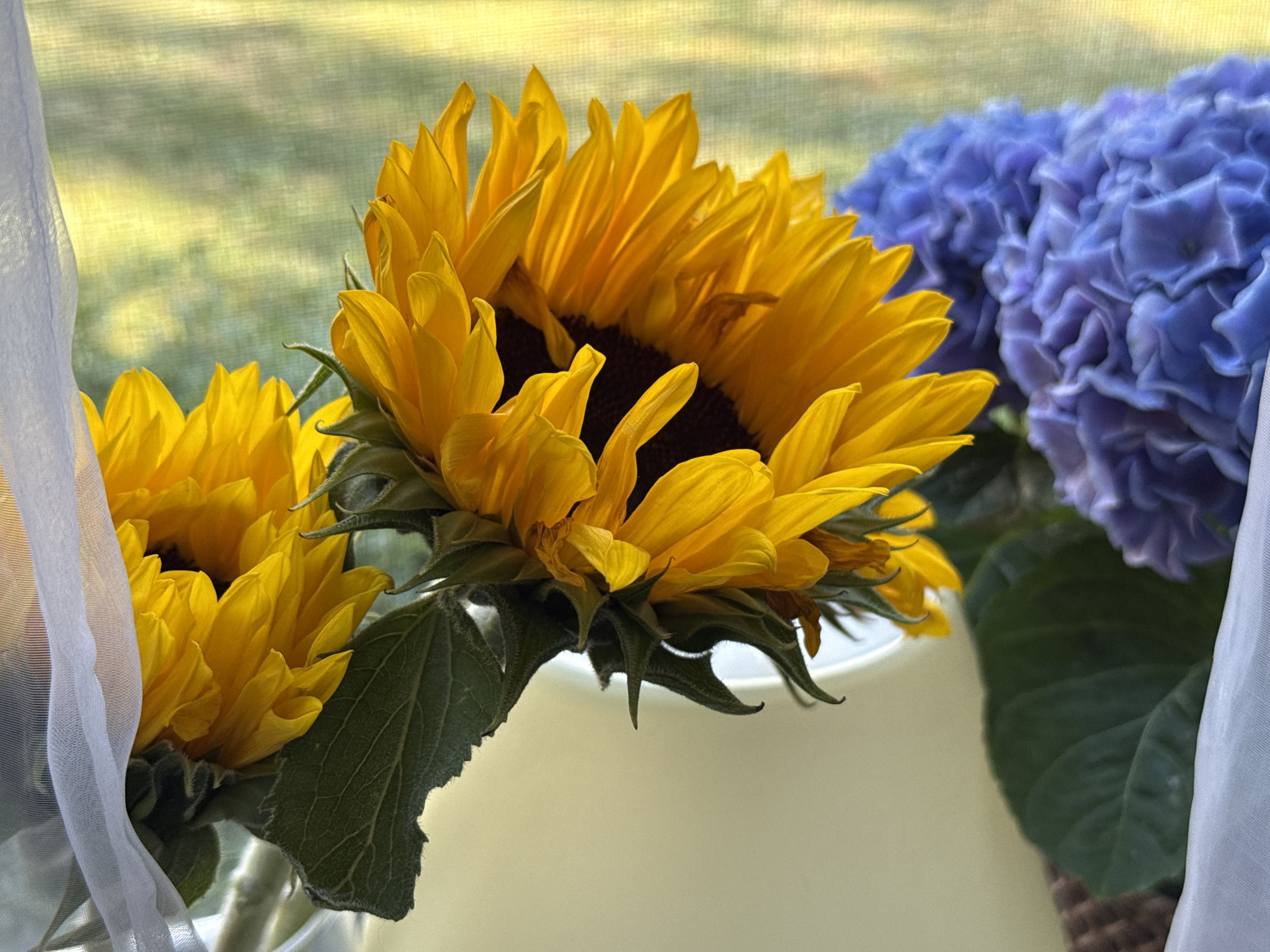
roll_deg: +1.4
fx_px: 1761
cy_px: 476
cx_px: 635
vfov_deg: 30.3
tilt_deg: -23.5
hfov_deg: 39.7
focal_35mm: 48
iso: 160
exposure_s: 1/139
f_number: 1.78
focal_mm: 6.76
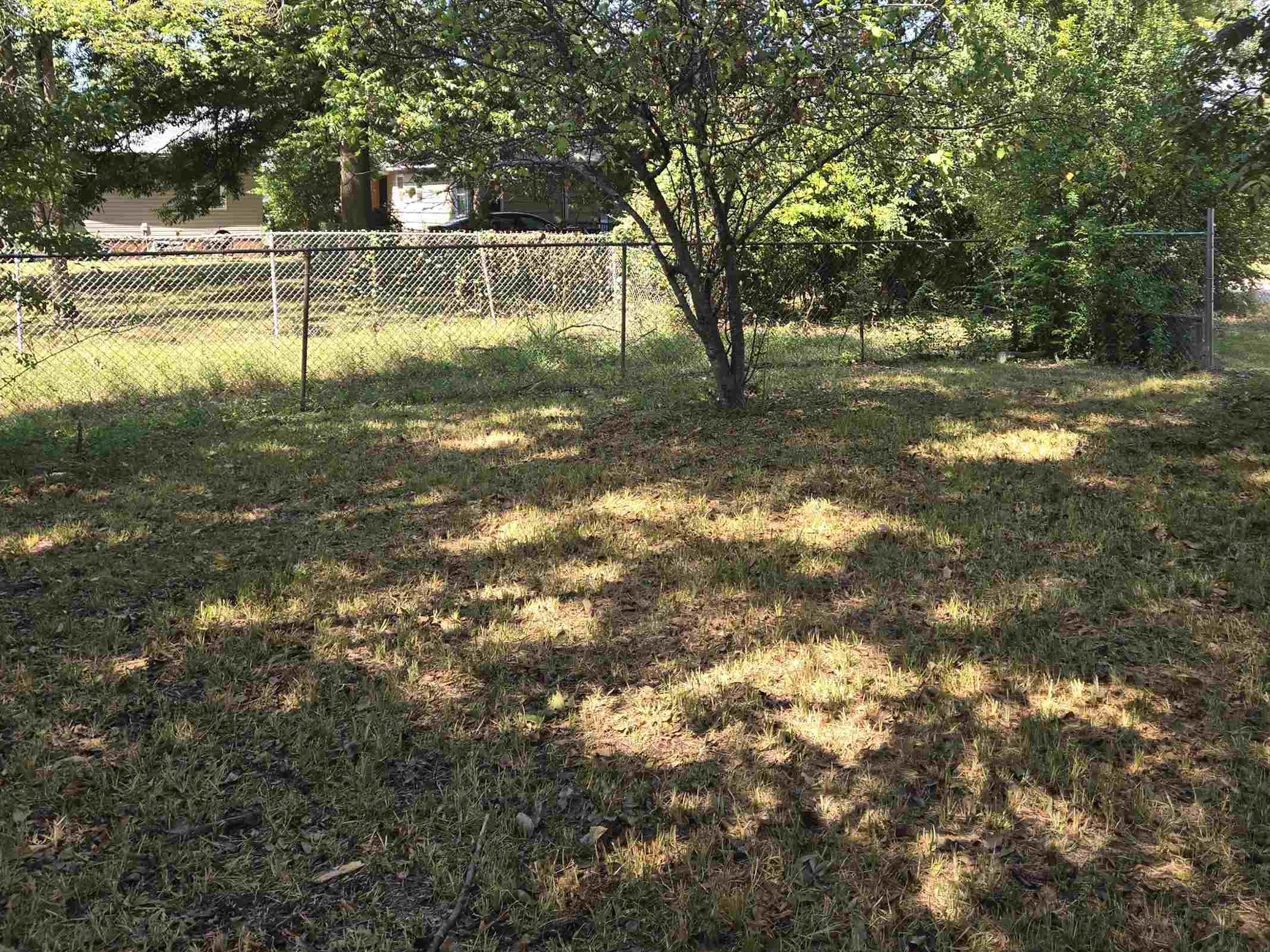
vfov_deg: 42.0
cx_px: 727
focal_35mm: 33
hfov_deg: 55.1
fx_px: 1211
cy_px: 275
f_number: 1.8
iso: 25
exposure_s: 1/254
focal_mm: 5.4
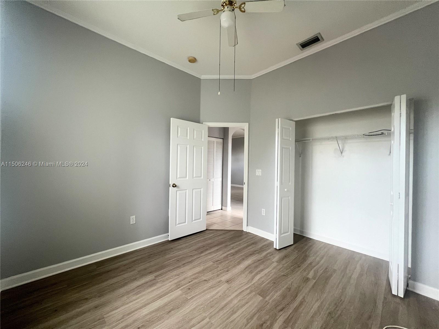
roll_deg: +0.2
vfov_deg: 89.9
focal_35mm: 13
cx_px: 220
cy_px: 164
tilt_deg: +0.0
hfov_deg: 106.2
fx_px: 165
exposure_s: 1/60
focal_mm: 1.57
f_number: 1.8
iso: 200
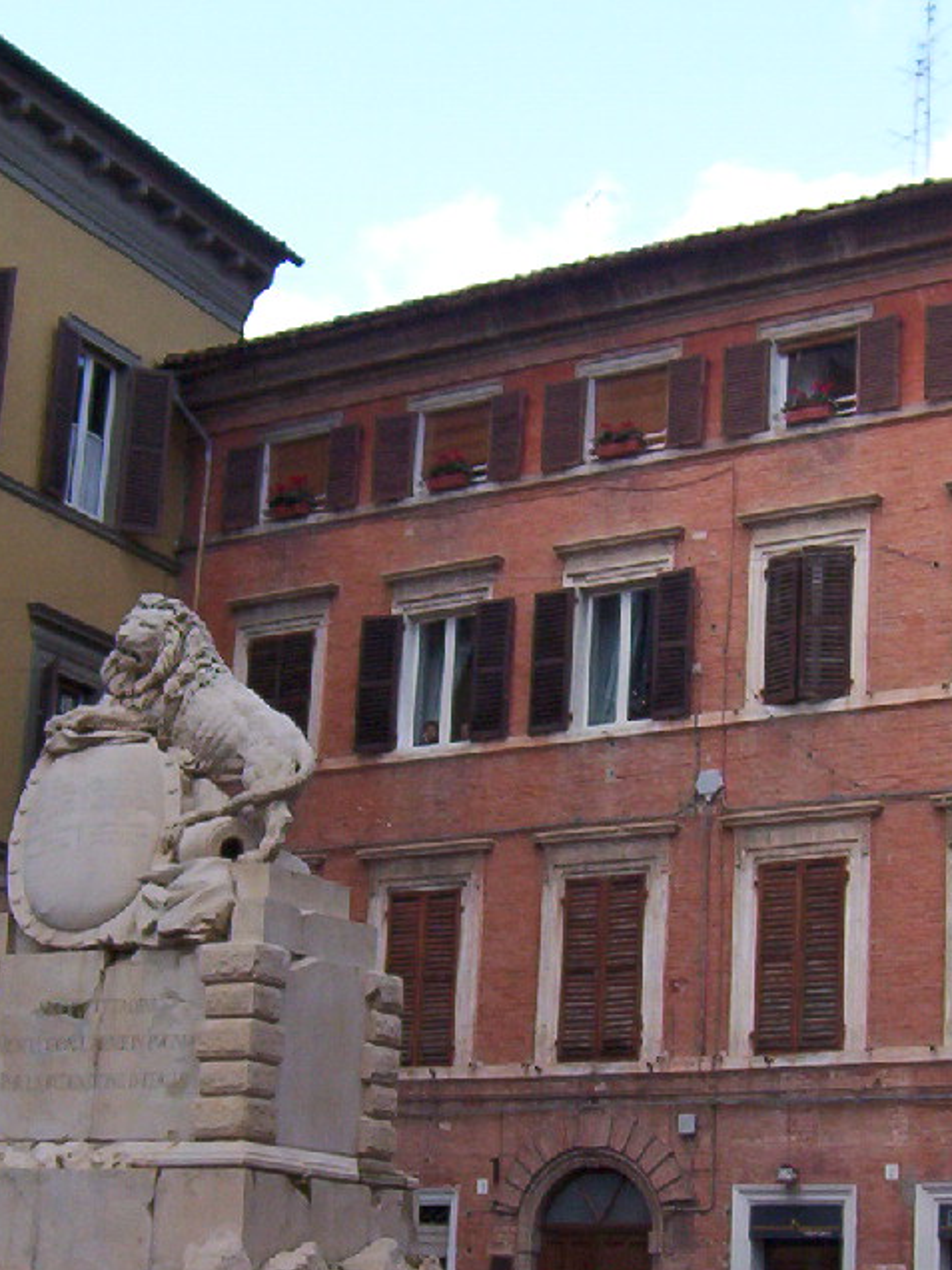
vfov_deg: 28.9
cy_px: 765
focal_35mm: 67
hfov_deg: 21.7
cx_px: 736
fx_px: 2457
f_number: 2.76
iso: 100
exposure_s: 1/577
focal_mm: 5.54
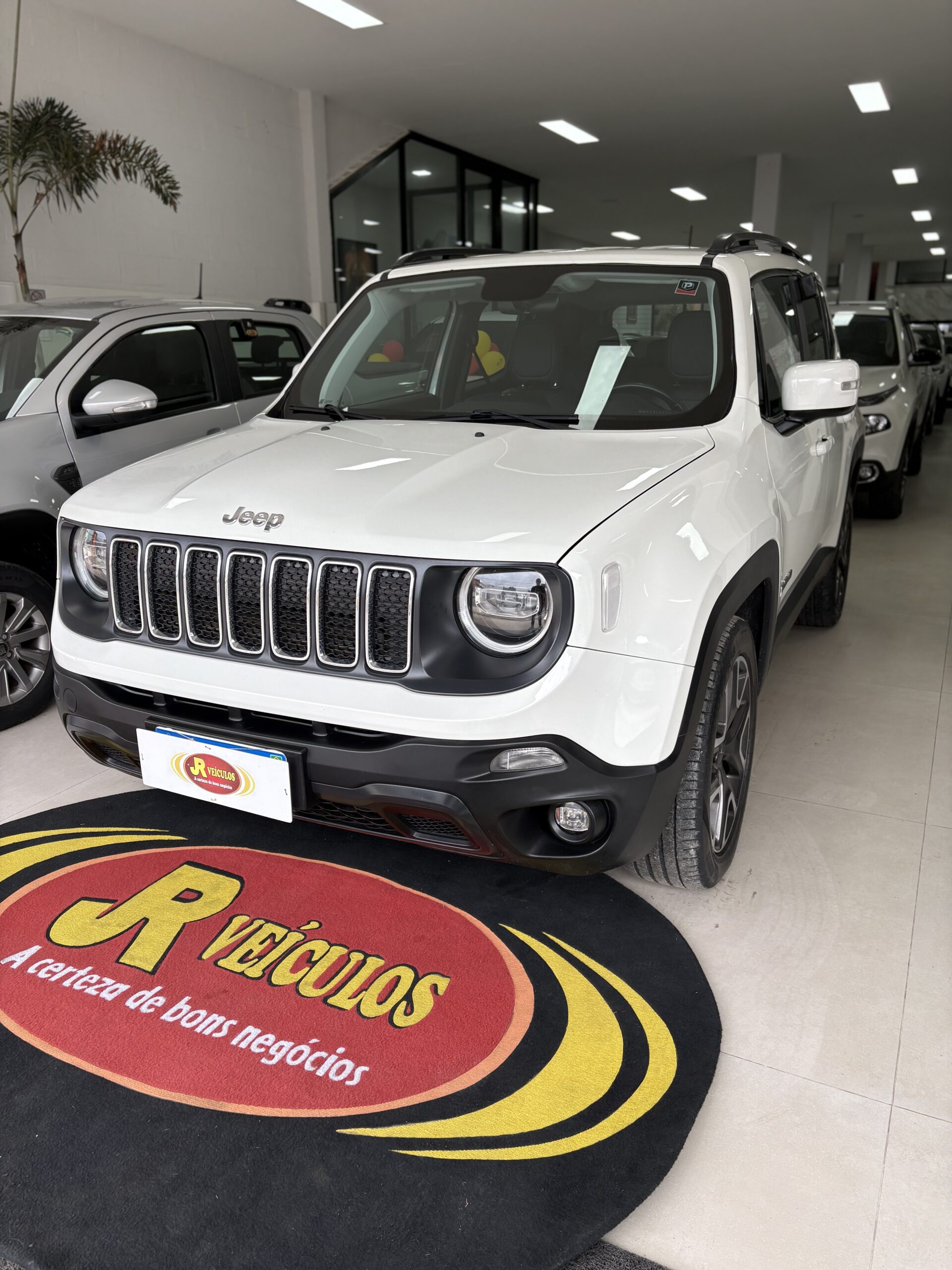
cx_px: 476
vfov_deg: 67.3
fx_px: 953
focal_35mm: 26
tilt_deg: -16.2
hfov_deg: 53.1
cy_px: 635
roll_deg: +0.8
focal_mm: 5.96
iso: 40
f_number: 1.6
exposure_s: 1/227
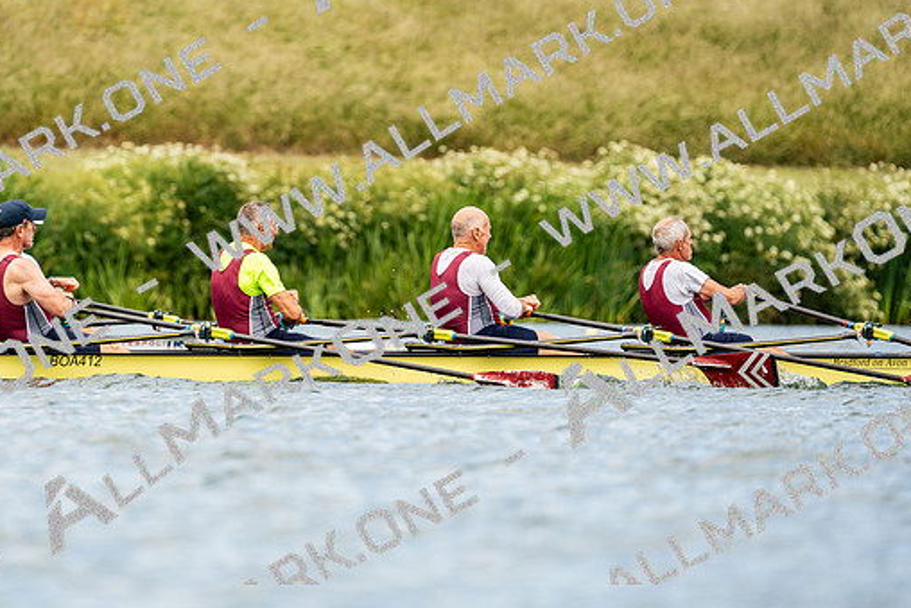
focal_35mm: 549
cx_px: 409
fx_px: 13896
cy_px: 277
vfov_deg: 2.5
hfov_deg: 3.8
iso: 400
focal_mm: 481
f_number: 6.3
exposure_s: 1/2000
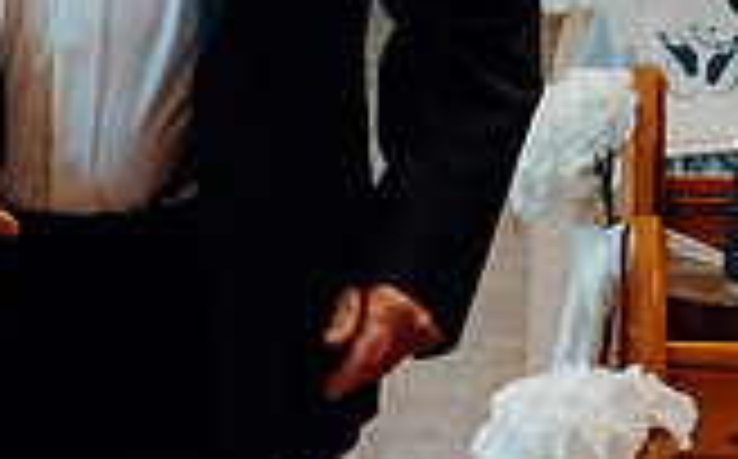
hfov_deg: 6.4
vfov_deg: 4.0
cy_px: -155
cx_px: -405
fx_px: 6528
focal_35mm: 325
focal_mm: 60
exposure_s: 1/160
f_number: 3.2
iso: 3200
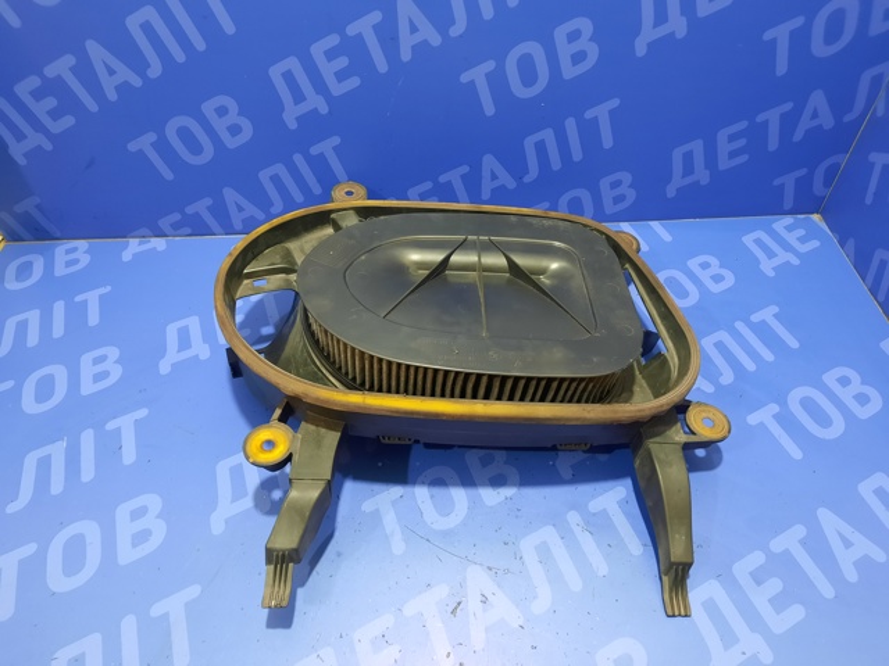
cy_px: 333
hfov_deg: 69.4
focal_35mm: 25
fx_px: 642
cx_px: 444
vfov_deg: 54.9
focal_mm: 4.6
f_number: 2
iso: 400
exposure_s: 1/25
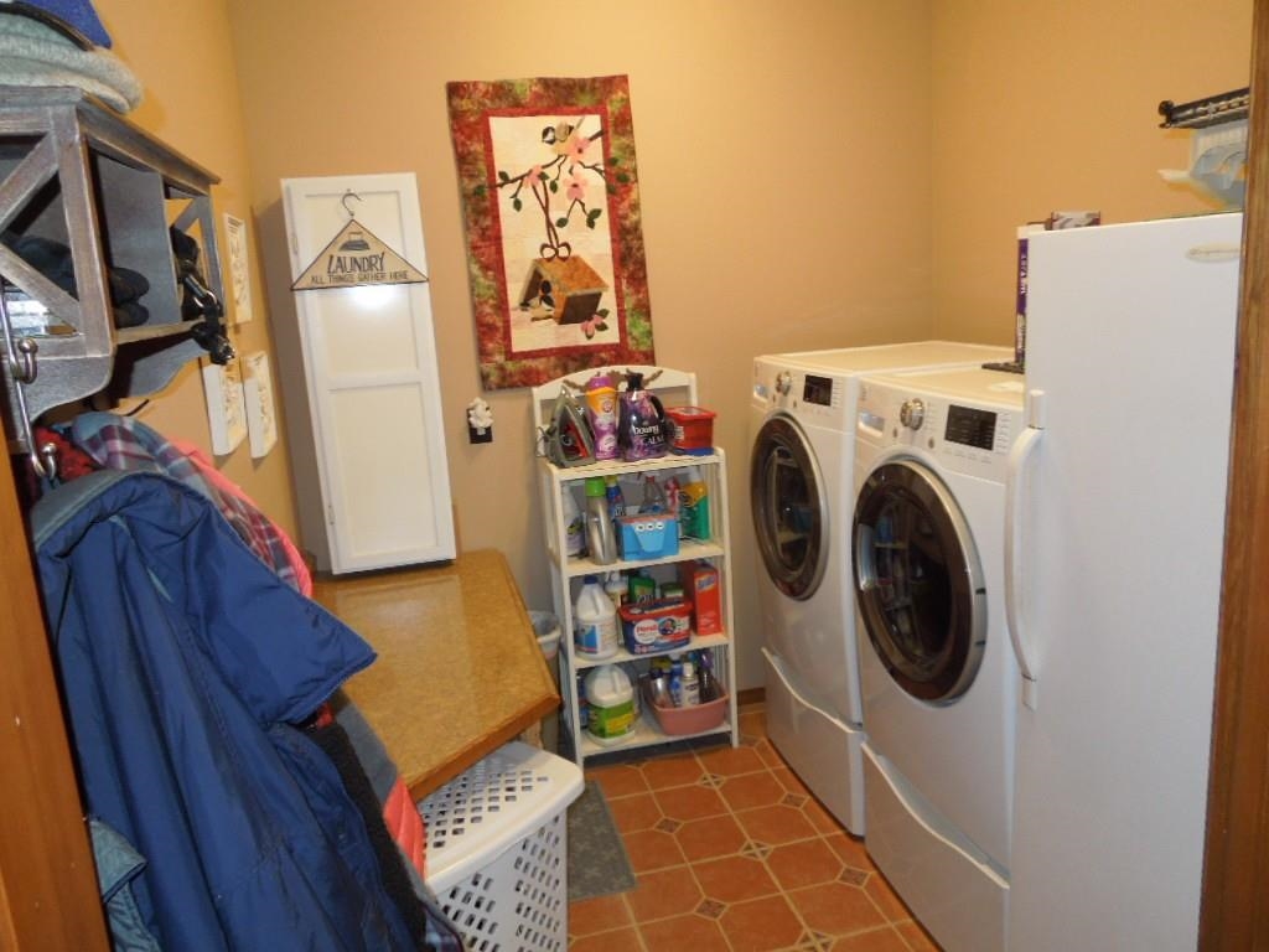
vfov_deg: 54.9
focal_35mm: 25
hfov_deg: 69.4
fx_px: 916
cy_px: 476
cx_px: 634
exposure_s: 1/40
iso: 250
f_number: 3.3
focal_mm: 4.5
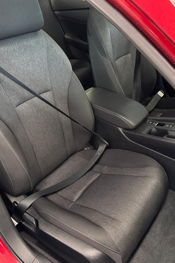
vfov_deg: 55.8
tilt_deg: -33.9
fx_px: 248
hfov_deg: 38.8
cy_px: 129
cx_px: 101
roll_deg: -2.2
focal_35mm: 34
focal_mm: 6.76
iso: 800
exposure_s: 1/40
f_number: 1.78
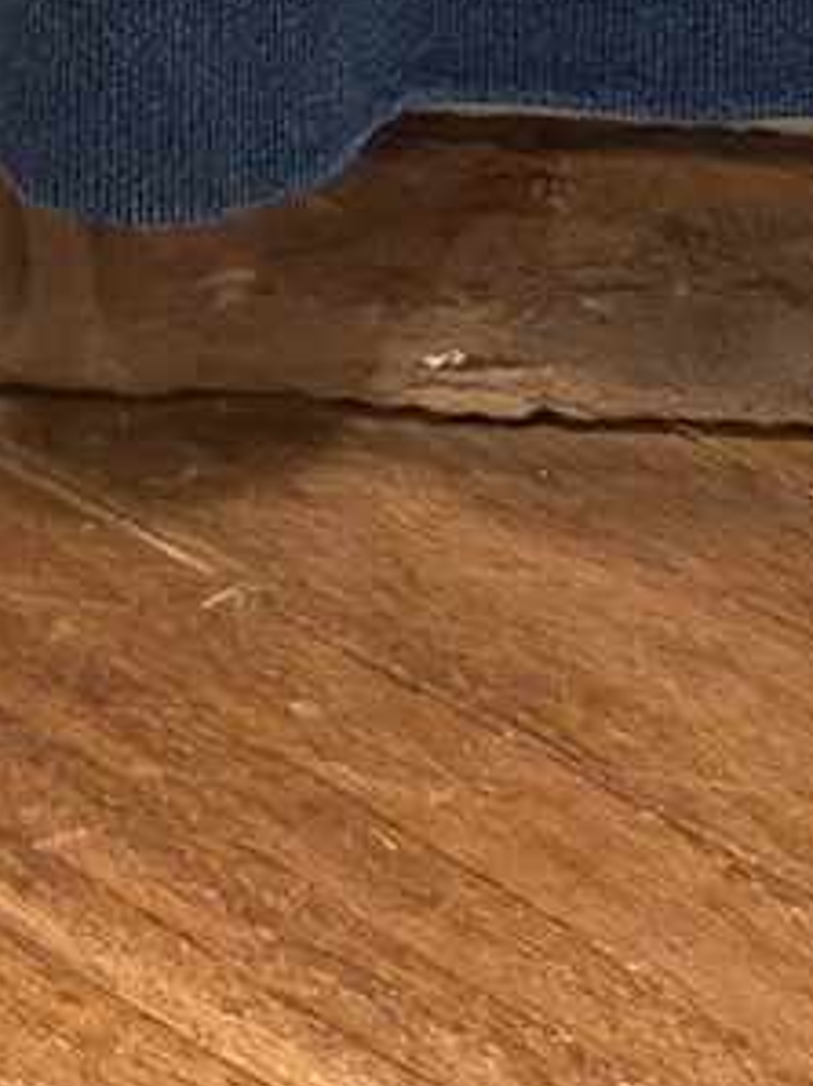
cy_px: -763
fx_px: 5394
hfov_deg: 8.4
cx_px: -532
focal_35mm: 172
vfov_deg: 10.9
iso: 800
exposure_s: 1/30
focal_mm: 6.76
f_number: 1.78
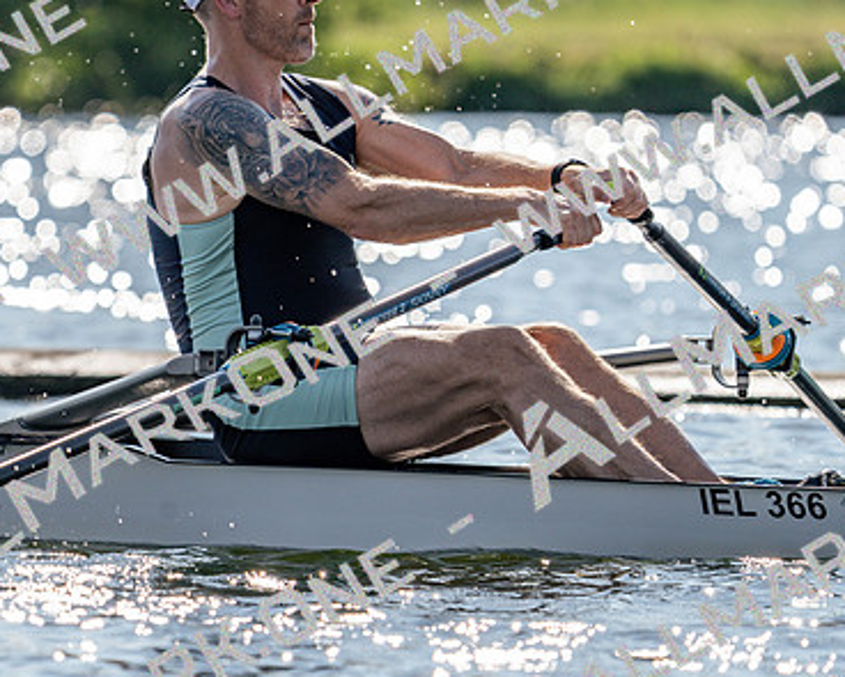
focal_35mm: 522
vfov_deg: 3.0
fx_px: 13065
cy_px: 293
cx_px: 326
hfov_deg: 3.7
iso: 125
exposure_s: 1/1600
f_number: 6.3
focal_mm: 353
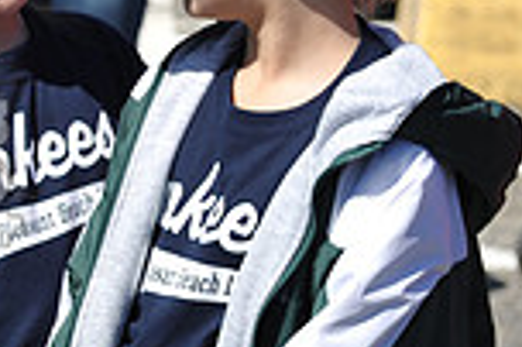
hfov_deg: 7.5
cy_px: 182
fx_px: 3867
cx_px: -422
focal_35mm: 267
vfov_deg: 5.1
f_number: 5
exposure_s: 1/1000
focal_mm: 70
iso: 200
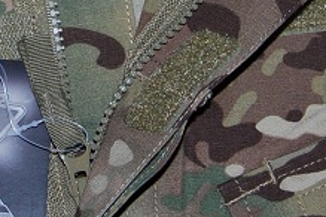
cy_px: -22
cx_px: 10
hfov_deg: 10.7
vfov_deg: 7.1
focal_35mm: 191
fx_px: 1729
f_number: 4
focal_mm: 24
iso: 200
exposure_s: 1/60
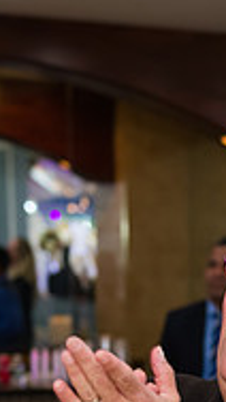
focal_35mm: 129
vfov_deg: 16.3
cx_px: 243
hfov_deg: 9.3
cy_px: 399
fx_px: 1372
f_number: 3.2
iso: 800
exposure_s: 1/125
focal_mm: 40
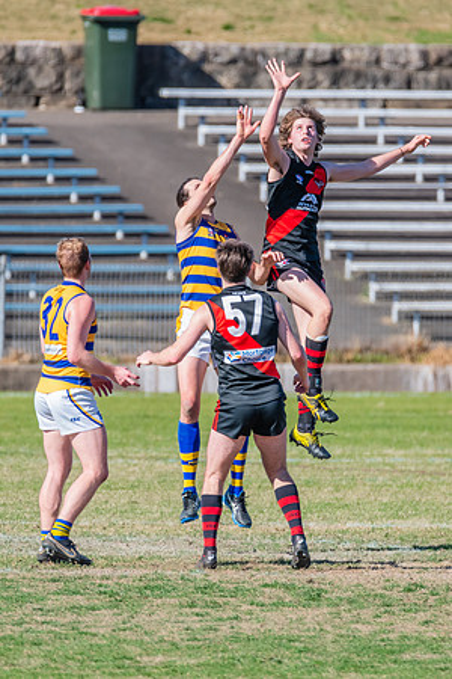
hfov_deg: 1.5
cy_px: 340
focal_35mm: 900
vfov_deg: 2.3
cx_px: 280
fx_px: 16951
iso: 800
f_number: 8
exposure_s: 1/1600
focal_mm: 600
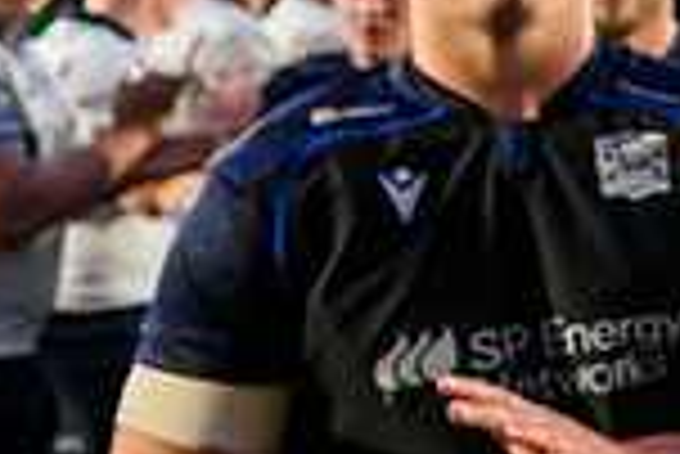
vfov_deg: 14.6
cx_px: 1252
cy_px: -29
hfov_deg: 17.5
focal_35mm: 92
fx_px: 1739
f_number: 3.5
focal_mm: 24
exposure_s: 1/1000
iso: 4000
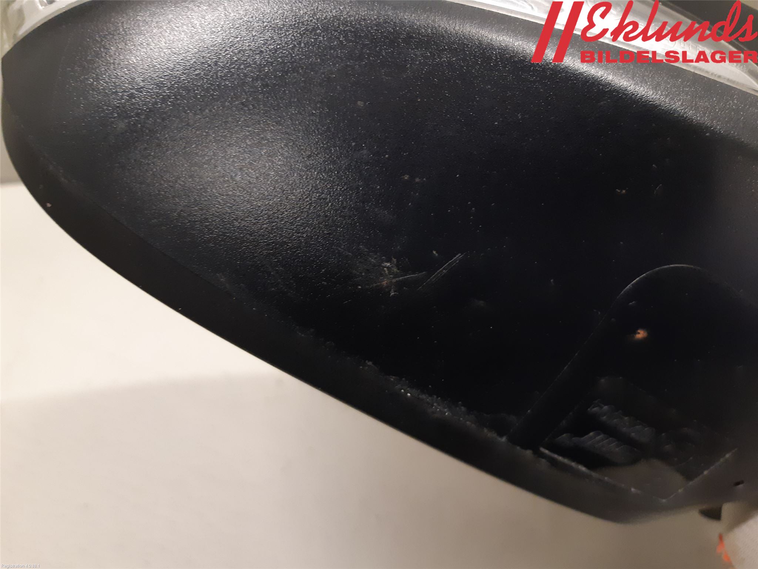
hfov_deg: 67.3
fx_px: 569
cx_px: 379
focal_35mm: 26
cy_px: 284
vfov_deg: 53.1
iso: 200
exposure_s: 1/50
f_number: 1.7
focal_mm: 3.93
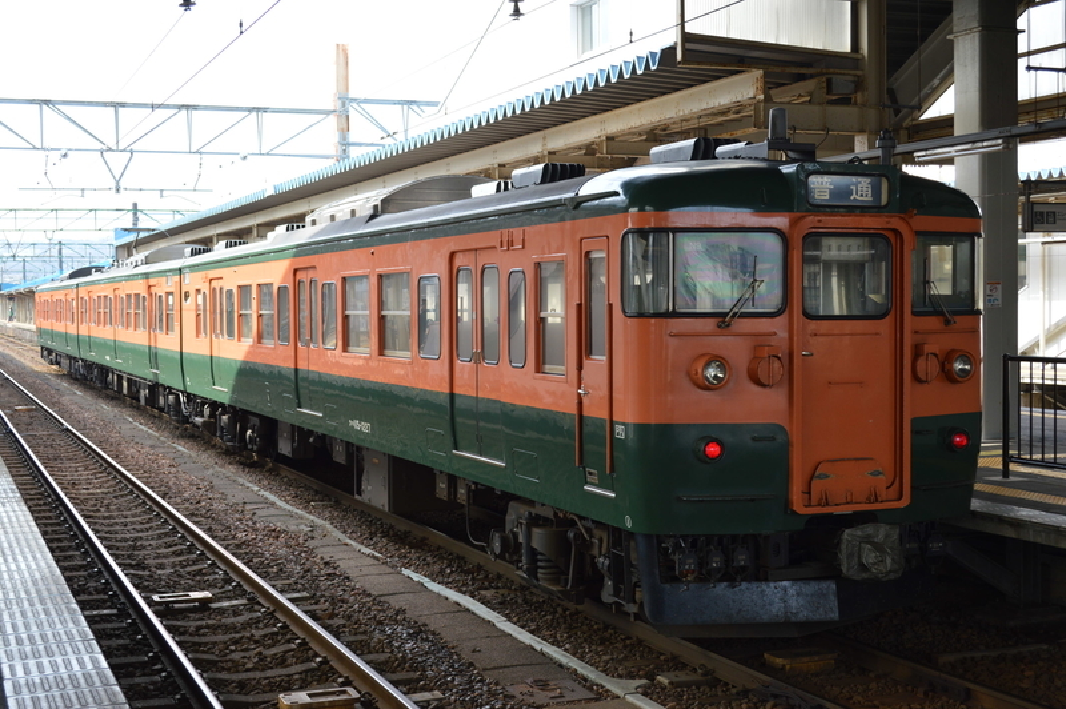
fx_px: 1420
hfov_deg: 41.1
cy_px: 354
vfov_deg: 28.0
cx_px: 533
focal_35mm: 48
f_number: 5.6
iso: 200
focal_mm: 32
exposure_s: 1/125
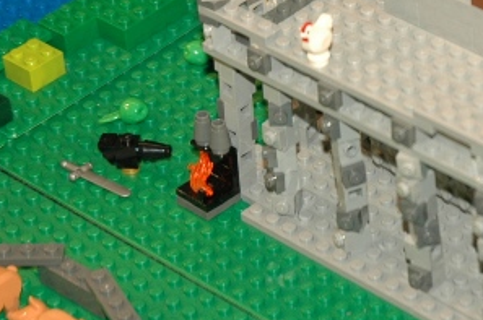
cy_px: -43
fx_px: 2491
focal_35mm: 186
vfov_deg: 7.3
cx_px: 512
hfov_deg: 10.9
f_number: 4.5
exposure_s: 1/60
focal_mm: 46
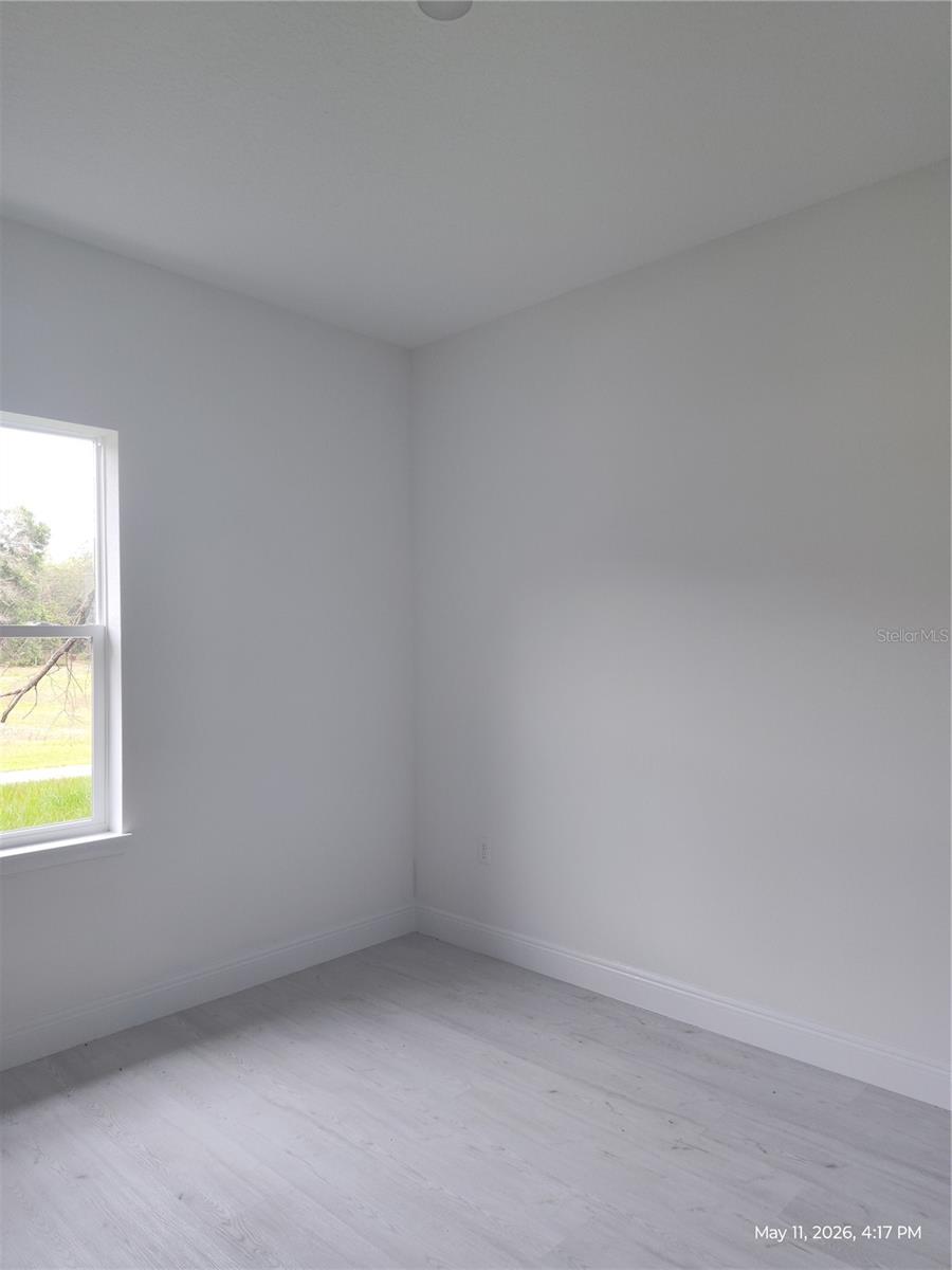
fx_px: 843
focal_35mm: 23
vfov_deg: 73.9
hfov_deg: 58.9
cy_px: 635
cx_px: 476
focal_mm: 5.56
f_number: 1.8
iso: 238
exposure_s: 1/120
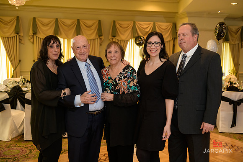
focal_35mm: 44
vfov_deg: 30.5
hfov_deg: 44.5
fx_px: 297
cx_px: 122
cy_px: 81
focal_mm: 44
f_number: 3.2
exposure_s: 1/125
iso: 1000
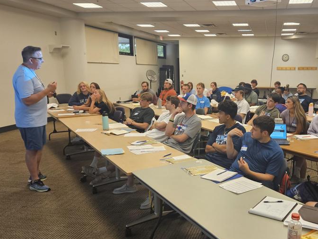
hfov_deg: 51.6
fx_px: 322
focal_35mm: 35
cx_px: 212
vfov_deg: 40.6
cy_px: 140
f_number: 1.8
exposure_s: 1/120
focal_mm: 5.4
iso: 160
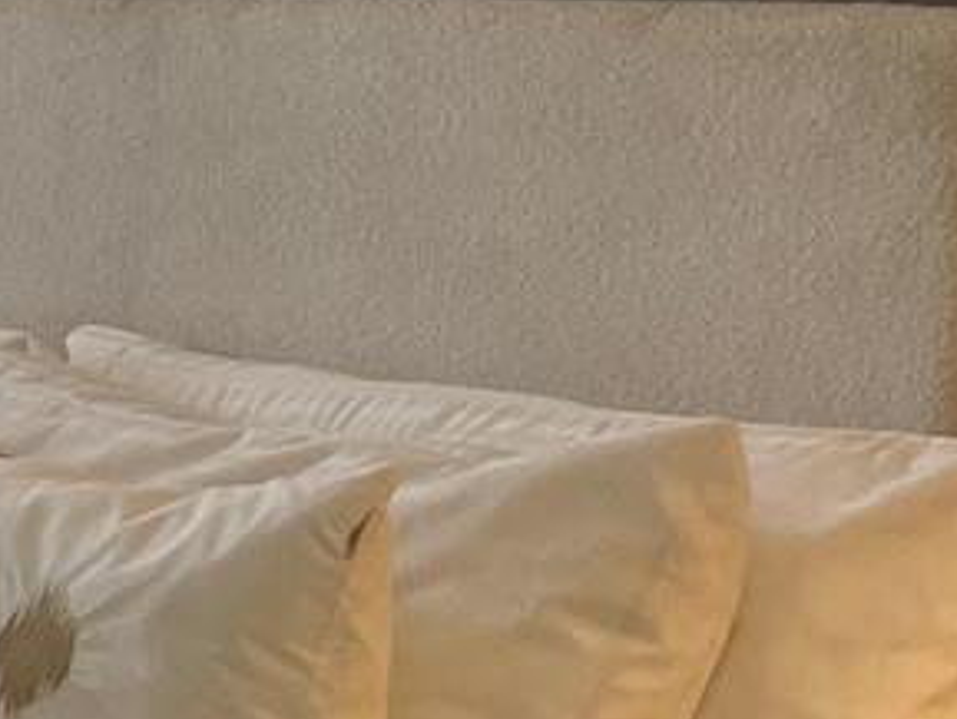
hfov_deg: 11.2
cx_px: -1414
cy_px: 427
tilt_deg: -7.5
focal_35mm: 144
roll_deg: +0.2
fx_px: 3983
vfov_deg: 10.3
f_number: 1.6
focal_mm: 5.1
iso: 80
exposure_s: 1/60
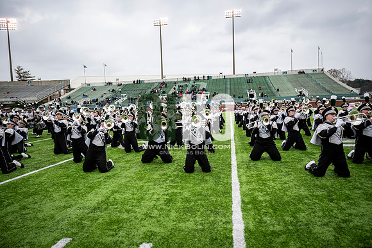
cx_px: 186
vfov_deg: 53.2
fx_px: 248
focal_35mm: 24
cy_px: 124
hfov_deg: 73.7
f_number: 2.8
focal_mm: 24
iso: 100
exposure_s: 1/500
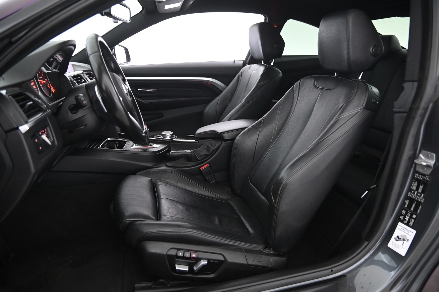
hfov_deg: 73.8
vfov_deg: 53.1
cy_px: 146
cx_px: 220
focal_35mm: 24
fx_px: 292
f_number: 4
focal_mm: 24
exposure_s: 1/13
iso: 2000
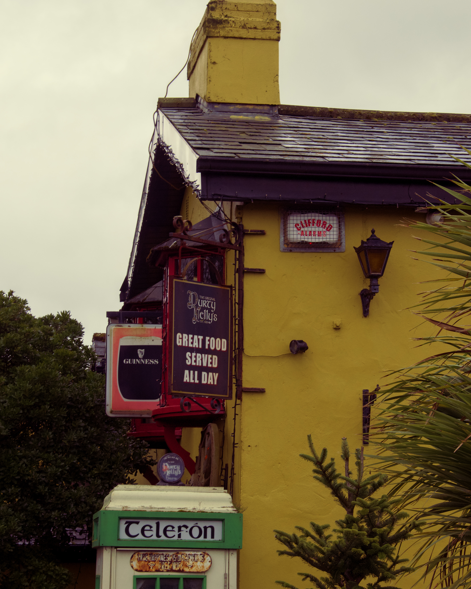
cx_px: 221
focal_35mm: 105
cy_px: 323
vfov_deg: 18.3
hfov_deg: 14.7
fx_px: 1829
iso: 400
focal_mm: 50
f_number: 8
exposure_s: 1/200
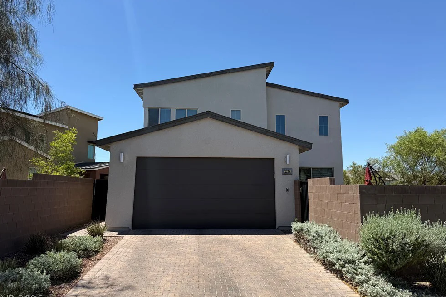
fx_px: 322
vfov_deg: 49.4
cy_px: 132
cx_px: 226
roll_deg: -0.9
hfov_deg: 69.4
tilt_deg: +9.4
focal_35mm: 26
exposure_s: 1/4167
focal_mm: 6.76
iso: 80
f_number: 1.78
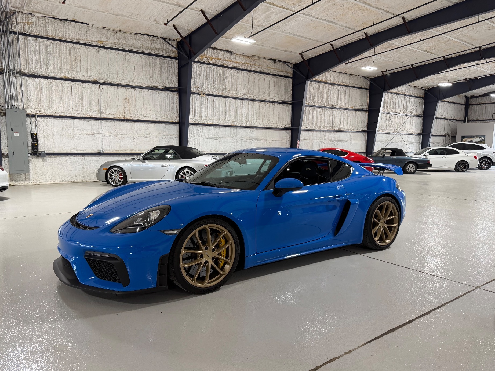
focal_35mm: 25
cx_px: 241
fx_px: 357
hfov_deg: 69.4
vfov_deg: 54.9
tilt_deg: -6.6
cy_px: 189
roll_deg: +0.4
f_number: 1.78
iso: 200
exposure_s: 1/120
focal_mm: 6.76
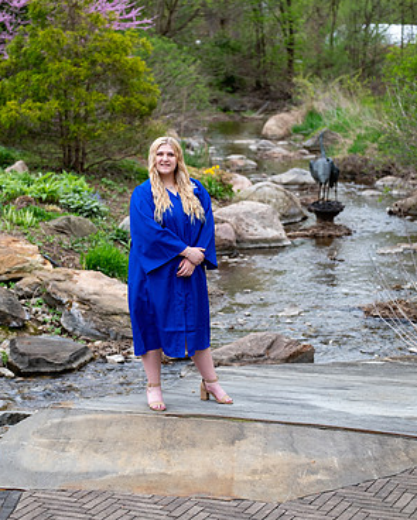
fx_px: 1325
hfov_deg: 17.9
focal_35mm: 86
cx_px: 209
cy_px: 270
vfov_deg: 22.2
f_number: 2.8
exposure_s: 1/320
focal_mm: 50
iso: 250
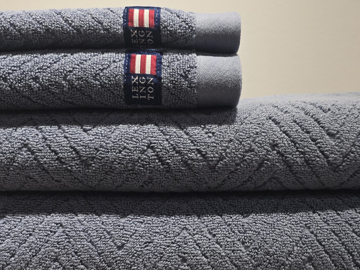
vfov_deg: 35.1
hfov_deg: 45.5
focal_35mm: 41
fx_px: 426
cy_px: 133
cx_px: 215
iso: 50
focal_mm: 6.3
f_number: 1.7
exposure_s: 1/100
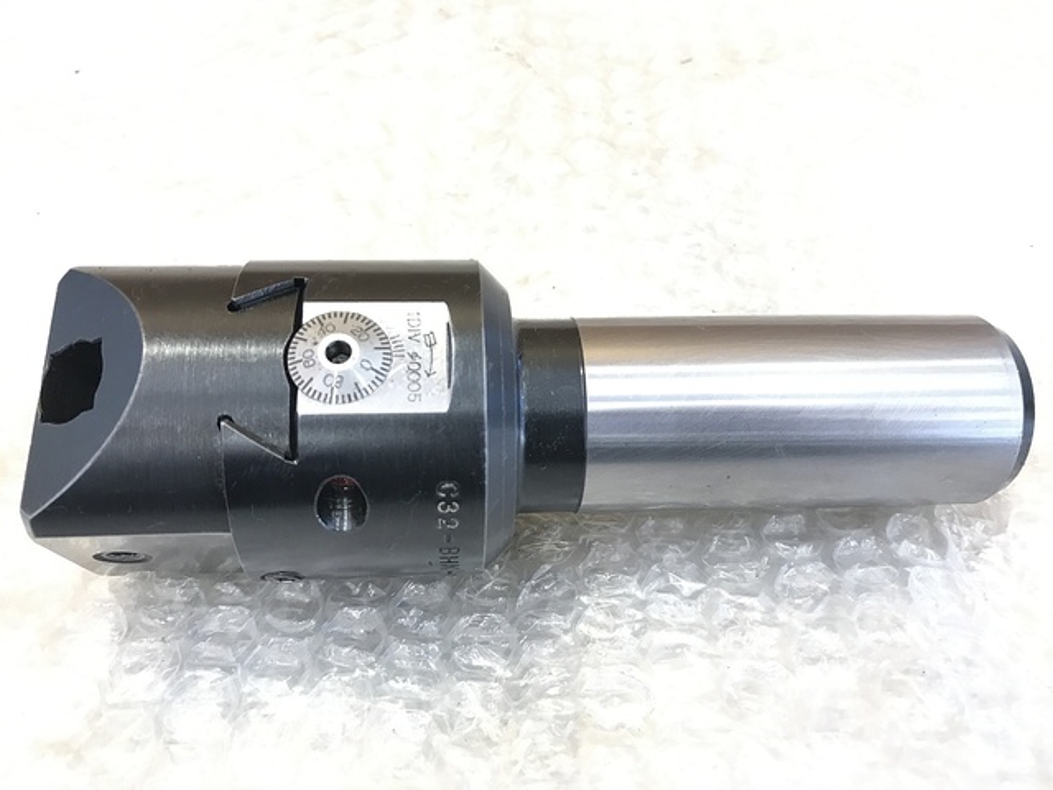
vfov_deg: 49.7
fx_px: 852
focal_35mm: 28
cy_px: 395
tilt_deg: -51.0
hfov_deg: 63.4
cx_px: 526
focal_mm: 3.99
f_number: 1.8
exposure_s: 1/25
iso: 40
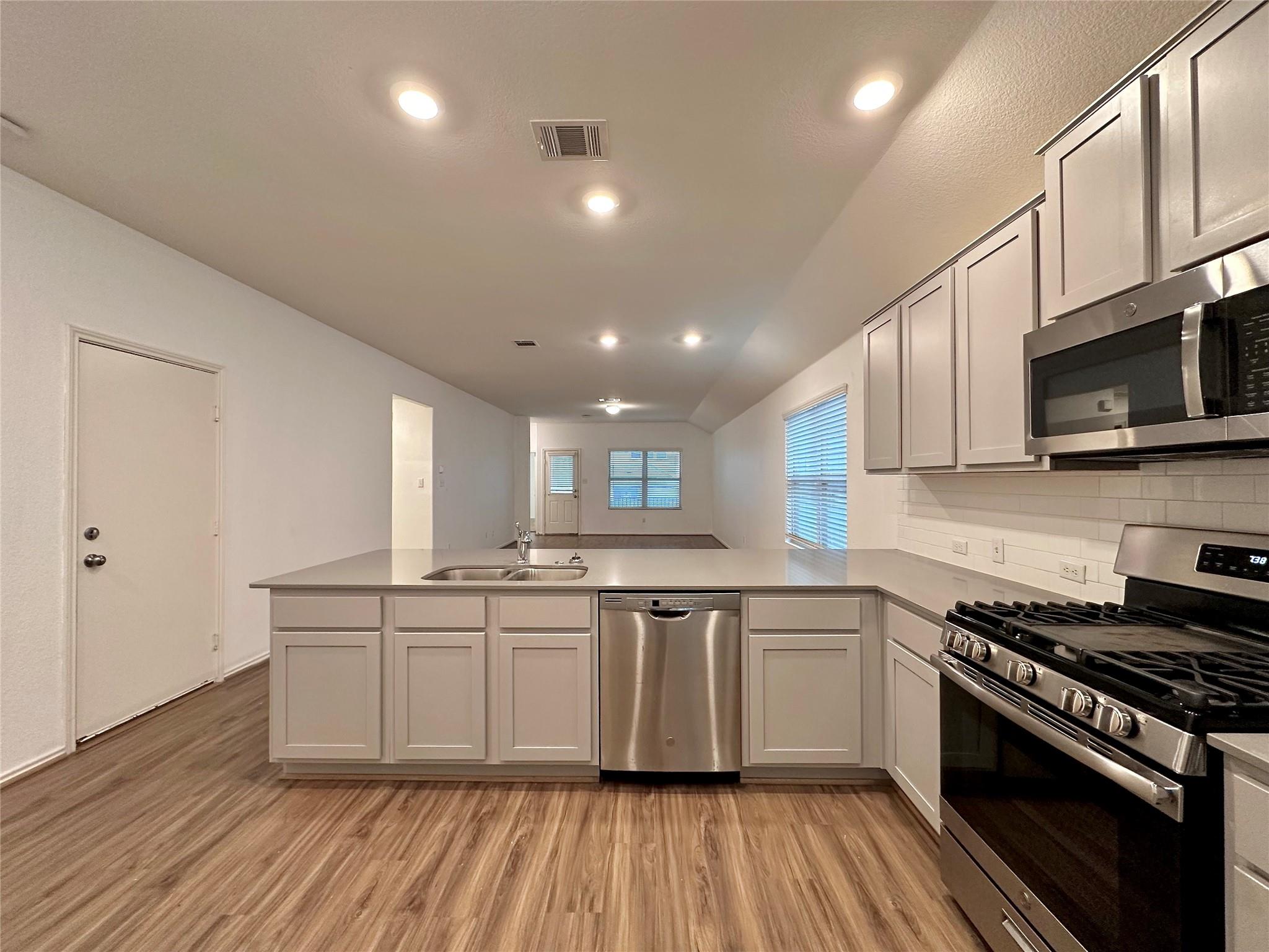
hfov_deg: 102.1
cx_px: 634
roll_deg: +0.4
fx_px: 513
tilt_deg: +0.9
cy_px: 476
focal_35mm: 14
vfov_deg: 85.7
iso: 250
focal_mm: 2.22
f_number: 2.2
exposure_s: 1/60
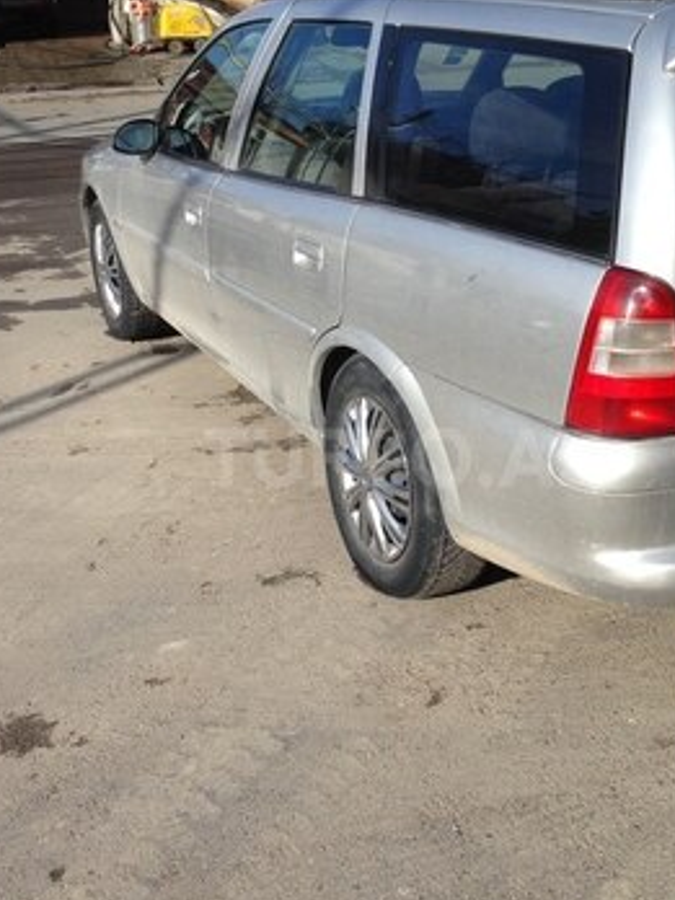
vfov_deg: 40.4
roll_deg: -1.2
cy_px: 458
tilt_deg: -25.3
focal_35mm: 47
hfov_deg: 30.8
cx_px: 403
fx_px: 1222
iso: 50
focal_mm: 4.12
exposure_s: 1/1290
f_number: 2.4
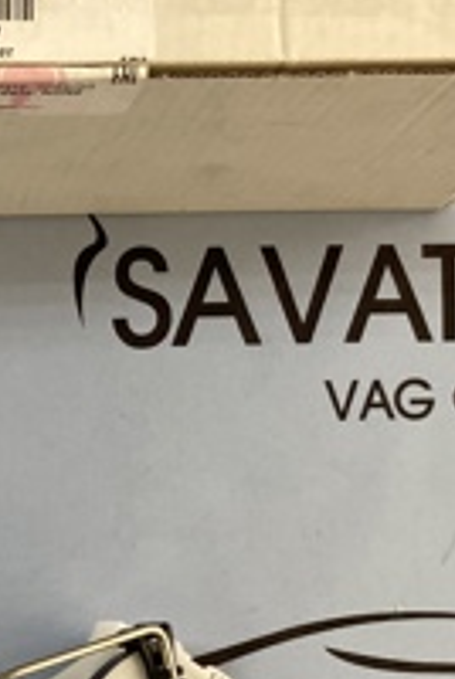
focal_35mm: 93
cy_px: 732
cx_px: -136
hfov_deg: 14.2
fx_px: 1757
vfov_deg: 20.9
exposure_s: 1/60
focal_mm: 3.99
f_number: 1.8
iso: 100
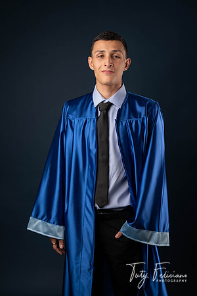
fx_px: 460
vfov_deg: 35.6
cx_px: 98
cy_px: 148
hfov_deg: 24.2
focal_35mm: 56
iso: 200
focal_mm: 56
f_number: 5.6
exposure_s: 1/100
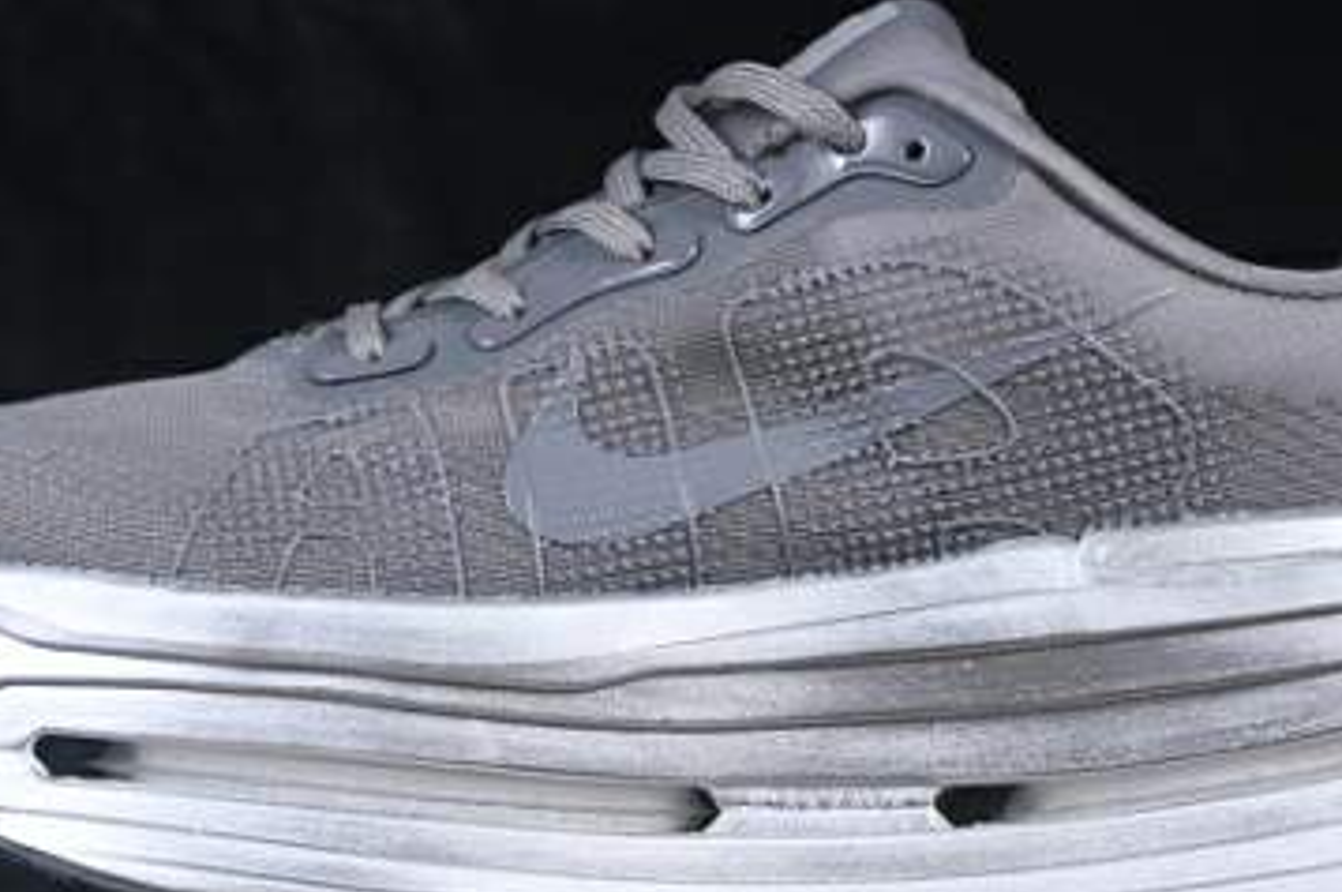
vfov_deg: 9.0
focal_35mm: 153
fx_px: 5698
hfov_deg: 13.4
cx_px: 735
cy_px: 397
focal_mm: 50
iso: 160
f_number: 7.1
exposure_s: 1/80
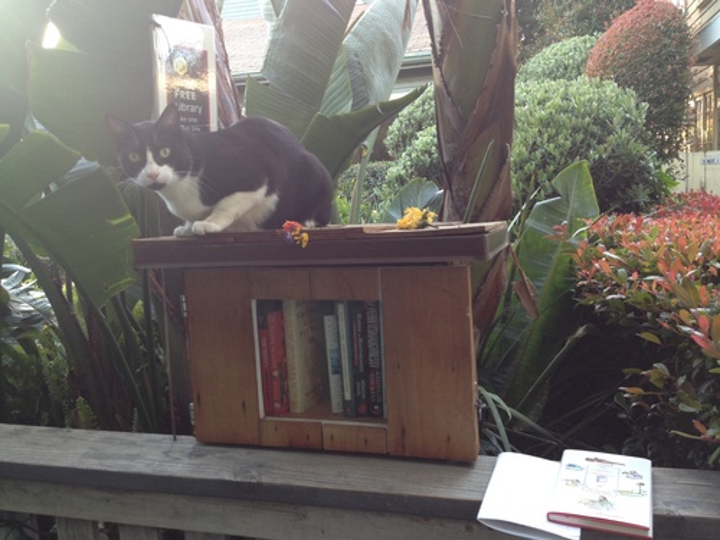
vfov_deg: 40.7
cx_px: 360
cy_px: 270
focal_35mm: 35
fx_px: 728
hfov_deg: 52.6
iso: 64
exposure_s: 1/24
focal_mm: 4.28
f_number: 2.4
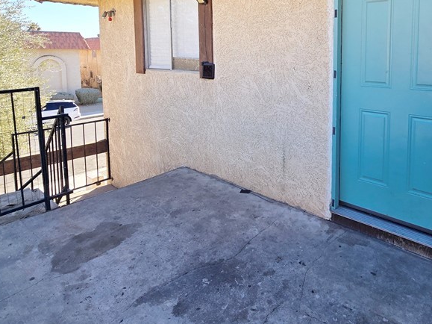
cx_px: 265
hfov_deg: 72.9
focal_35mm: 23
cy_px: 71
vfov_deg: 55.3
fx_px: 287
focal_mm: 2.2
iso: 50
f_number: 2.2
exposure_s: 1/777
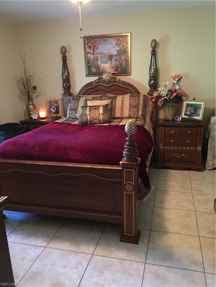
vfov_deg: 61.7
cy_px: 144
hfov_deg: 48.2
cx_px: 108
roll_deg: +0.5
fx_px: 241
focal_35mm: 29
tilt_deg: -15.5
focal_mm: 4.15
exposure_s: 1/15
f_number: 2.2
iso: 500
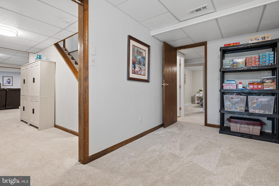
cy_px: 93
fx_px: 128
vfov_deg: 72.0
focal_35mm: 16
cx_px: 140
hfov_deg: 95.0
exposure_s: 1/3
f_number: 8
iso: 400
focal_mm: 16.5
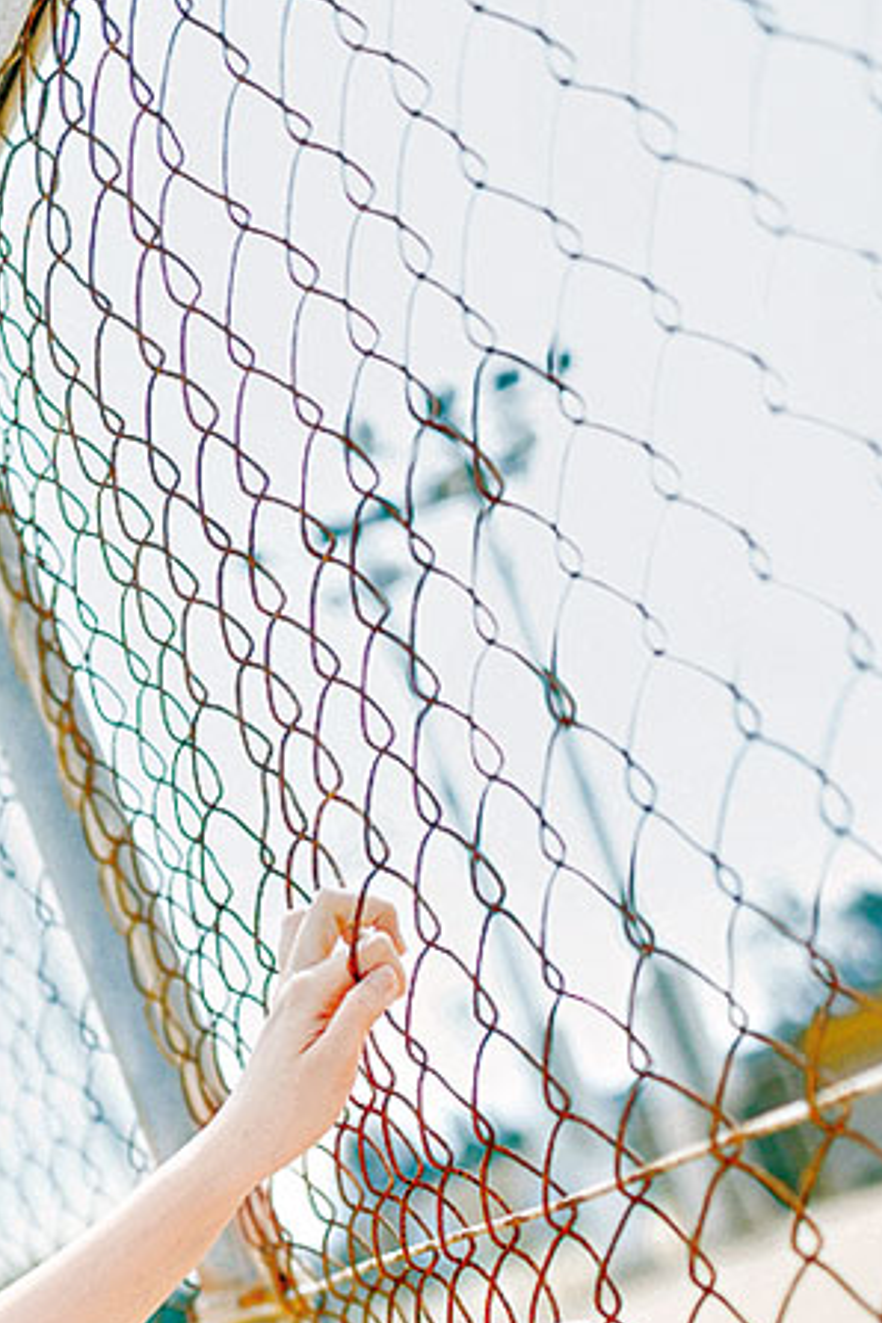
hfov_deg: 13.2
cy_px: 1708
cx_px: -181
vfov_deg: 18.8
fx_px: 3711
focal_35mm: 101
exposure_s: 1/2000
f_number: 1.4
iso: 100
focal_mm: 35
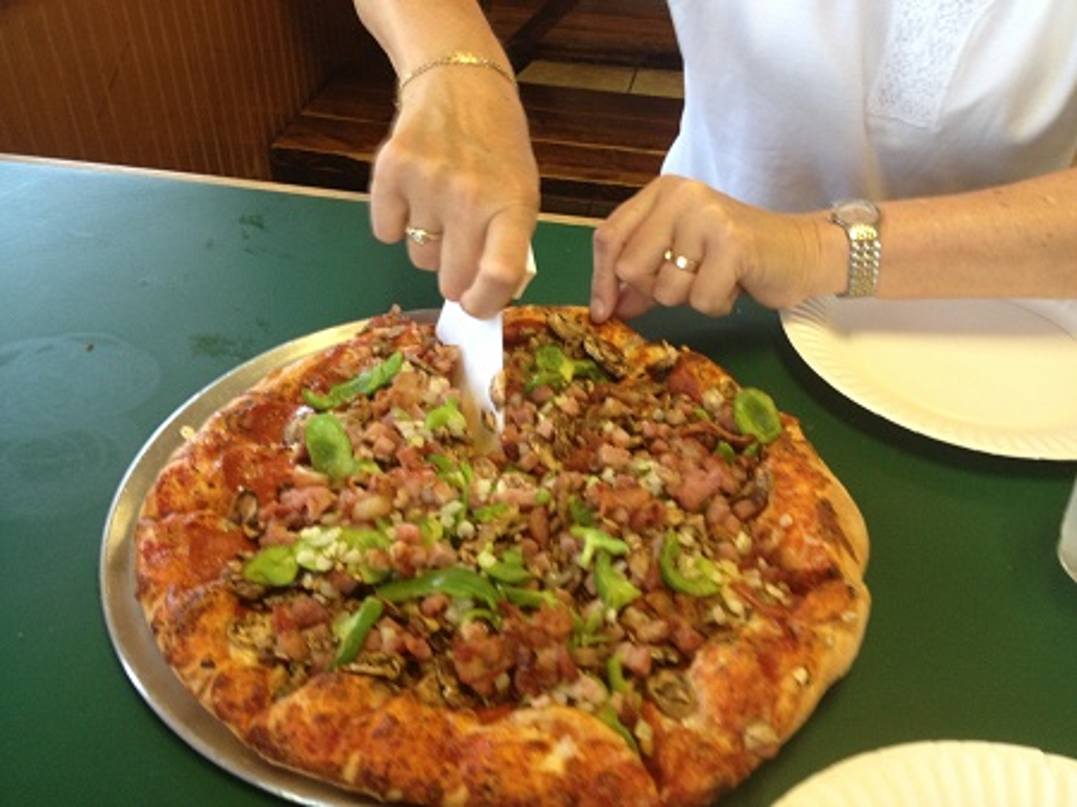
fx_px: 1088
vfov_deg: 40.7
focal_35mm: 35
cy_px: 404
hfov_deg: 52.7
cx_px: 538
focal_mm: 4.28
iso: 100
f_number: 2.4
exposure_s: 1/20
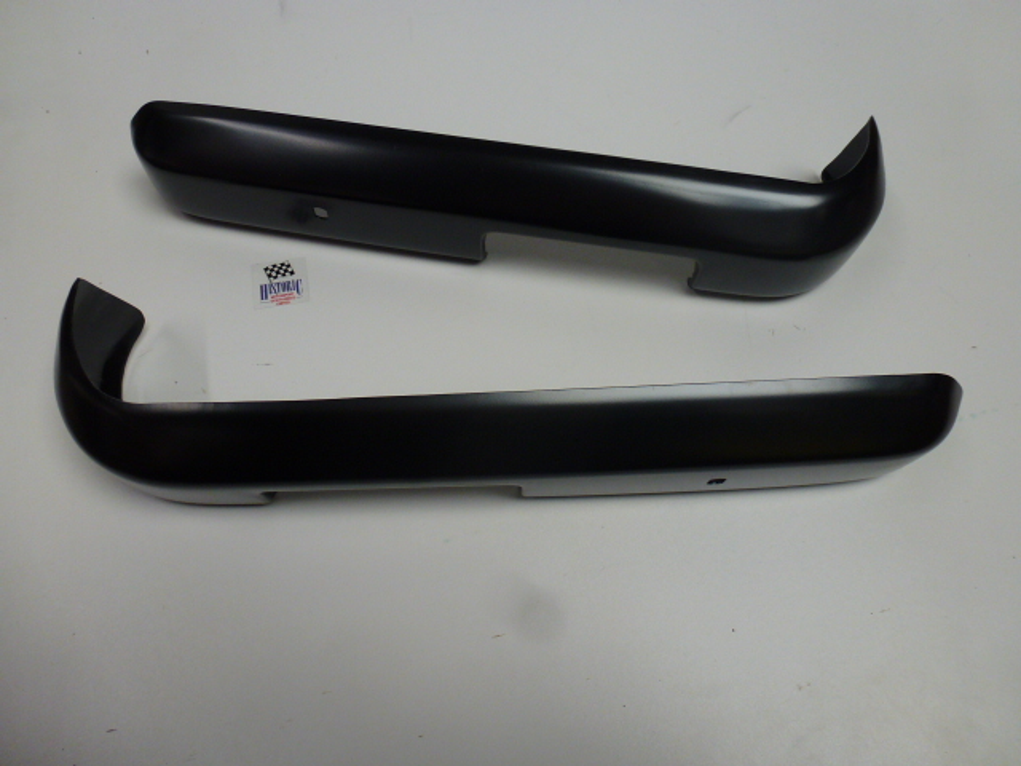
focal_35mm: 24
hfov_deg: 71.6
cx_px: 510
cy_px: 383
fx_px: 708
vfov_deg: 56.8
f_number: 3.3
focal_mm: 4.3
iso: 160
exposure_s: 1/60
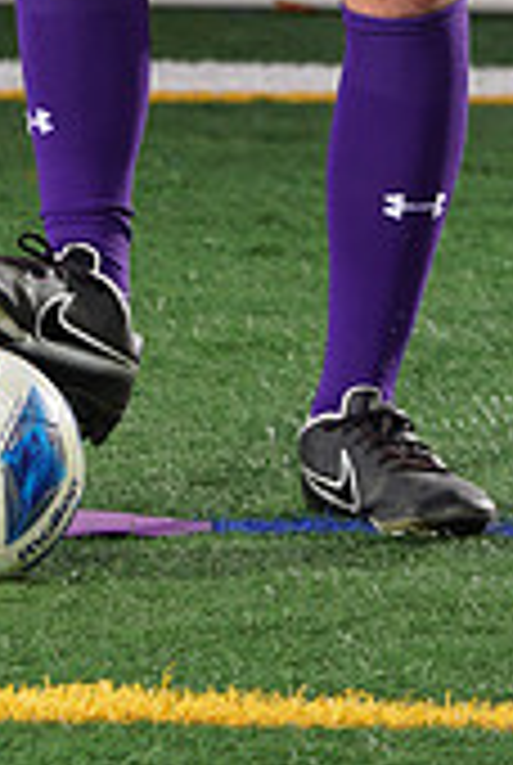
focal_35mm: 862
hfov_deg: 1.6
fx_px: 18349
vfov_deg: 2.4
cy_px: -531
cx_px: 272
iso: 200
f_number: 7.1
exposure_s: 1/200
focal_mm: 253
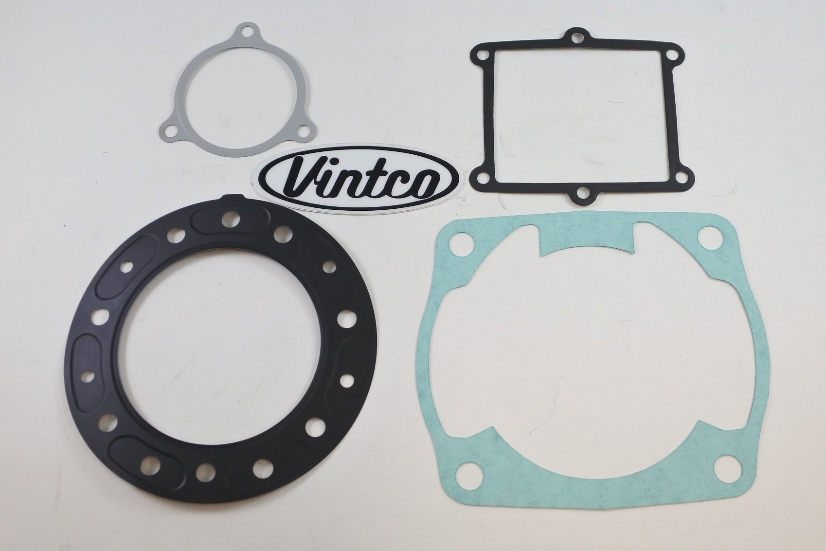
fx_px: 780
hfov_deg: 55.8
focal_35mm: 34
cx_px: 413
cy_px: 276
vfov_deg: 38.9
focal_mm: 12.6
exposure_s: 1/200
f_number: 3.8
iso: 400
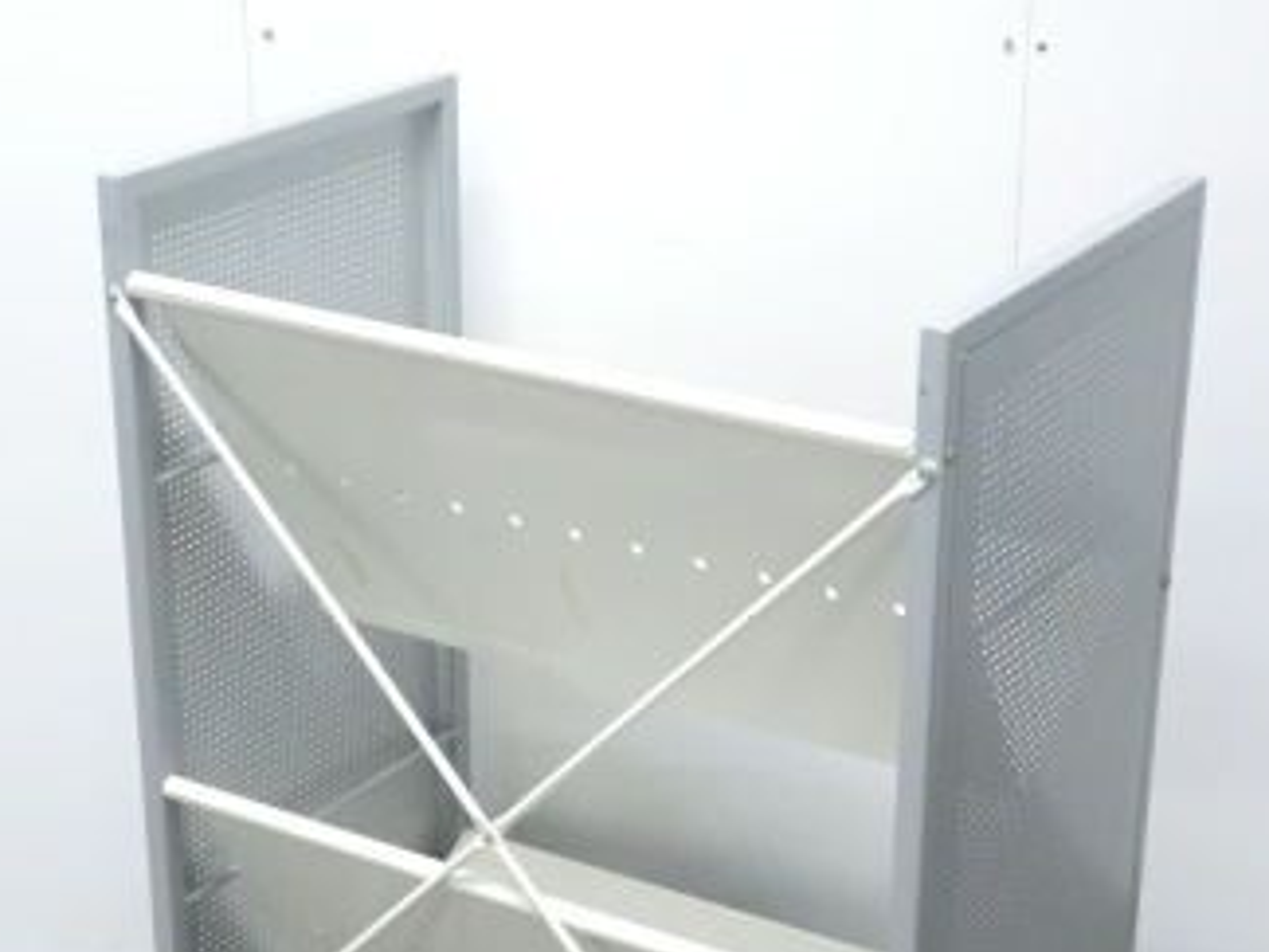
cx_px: 623
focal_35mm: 75
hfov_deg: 26.0
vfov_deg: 19.6
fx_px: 2749
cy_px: 615
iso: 800
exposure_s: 1/30
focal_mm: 6.9
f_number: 3.9
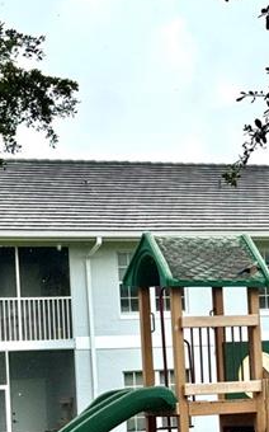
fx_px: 1351
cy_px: 337
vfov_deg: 18.0
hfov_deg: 11.3
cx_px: 232
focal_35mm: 115
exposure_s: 1/1724
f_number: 1.78
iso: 64
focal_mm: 6.76
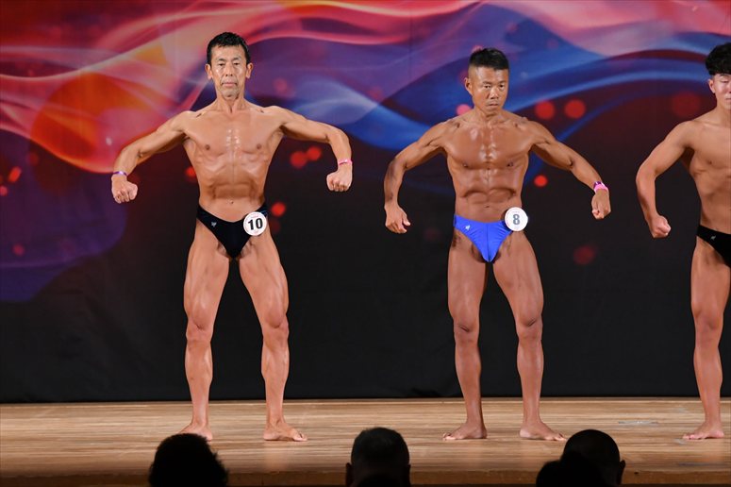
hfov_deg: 9.2
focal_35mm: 225
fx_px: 4567
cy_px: 244
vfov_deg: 6.1
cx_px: 366
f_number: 5.6
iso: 3200
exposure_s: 1/400
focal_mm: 150
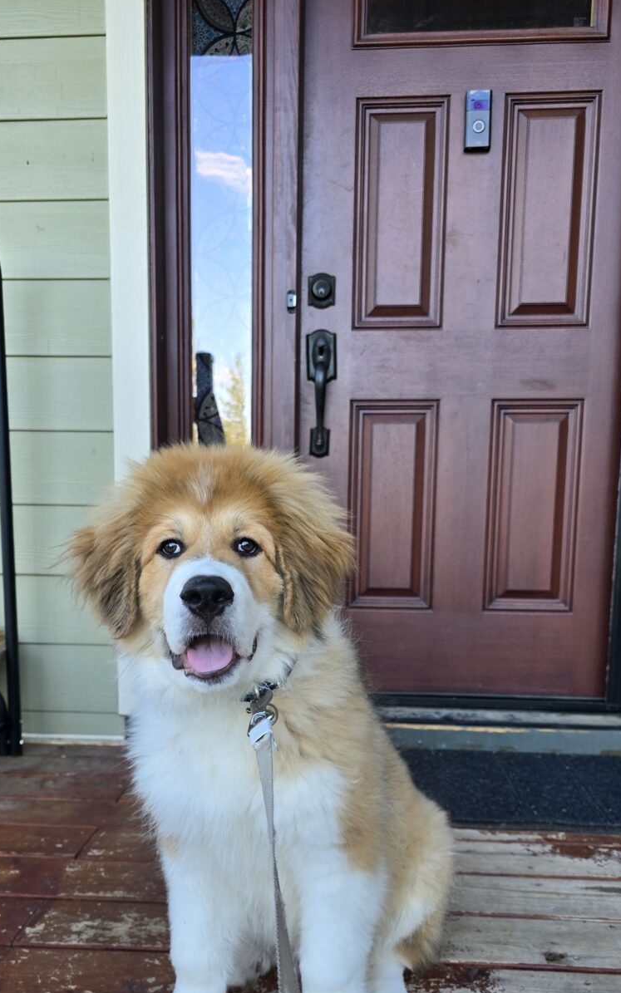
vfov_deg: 60.4
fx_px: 839
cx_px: 288
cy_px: 625
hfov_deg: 40.6
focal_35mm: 31
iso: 80
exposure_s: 1/180
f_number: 1.7
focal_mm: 6.3
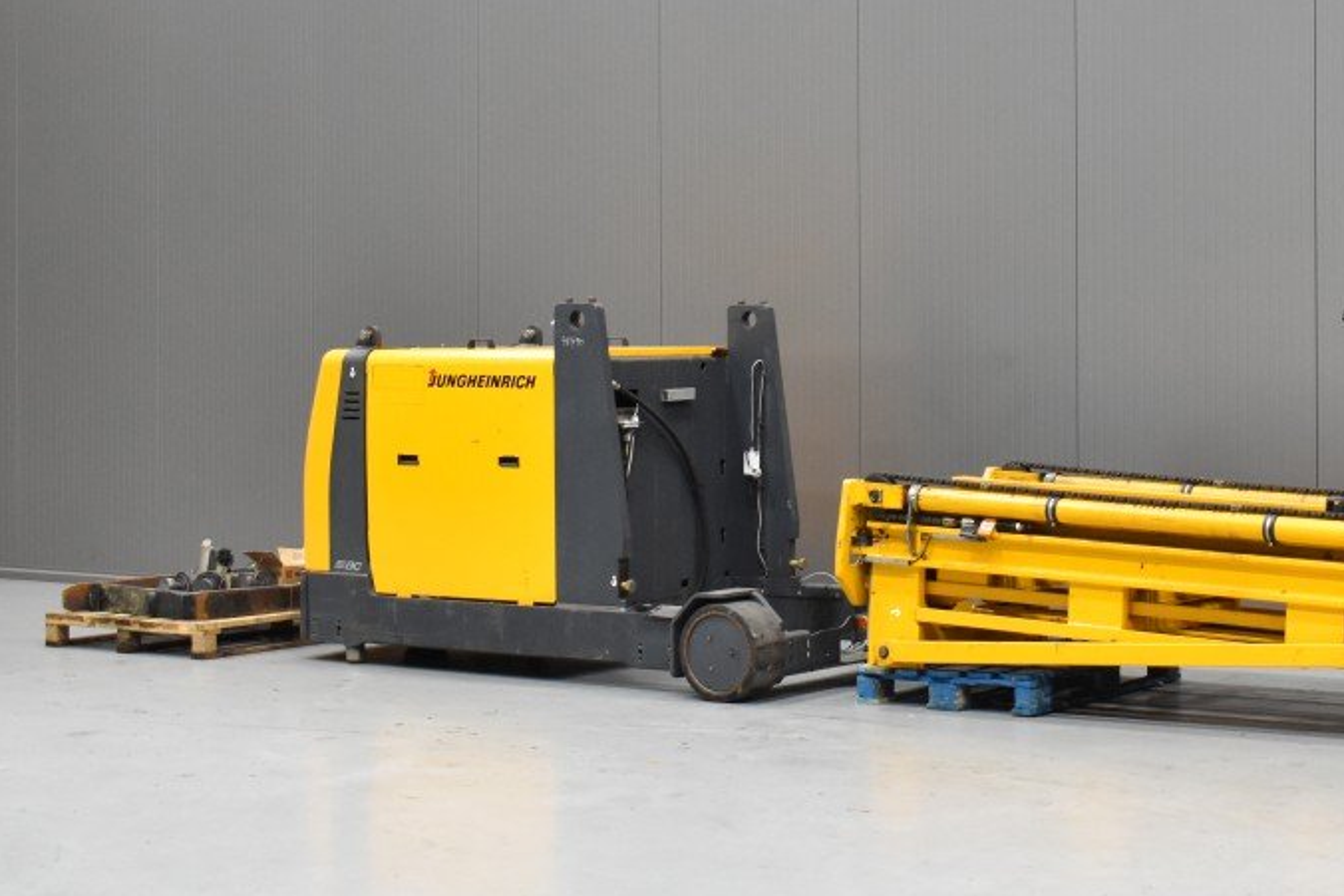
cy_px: 328
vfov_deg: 18.9
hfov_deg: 27.5
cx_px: 1107
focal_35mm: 72
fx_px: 2684
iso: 1600
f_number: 5.6
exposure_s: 1/40
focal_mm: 27
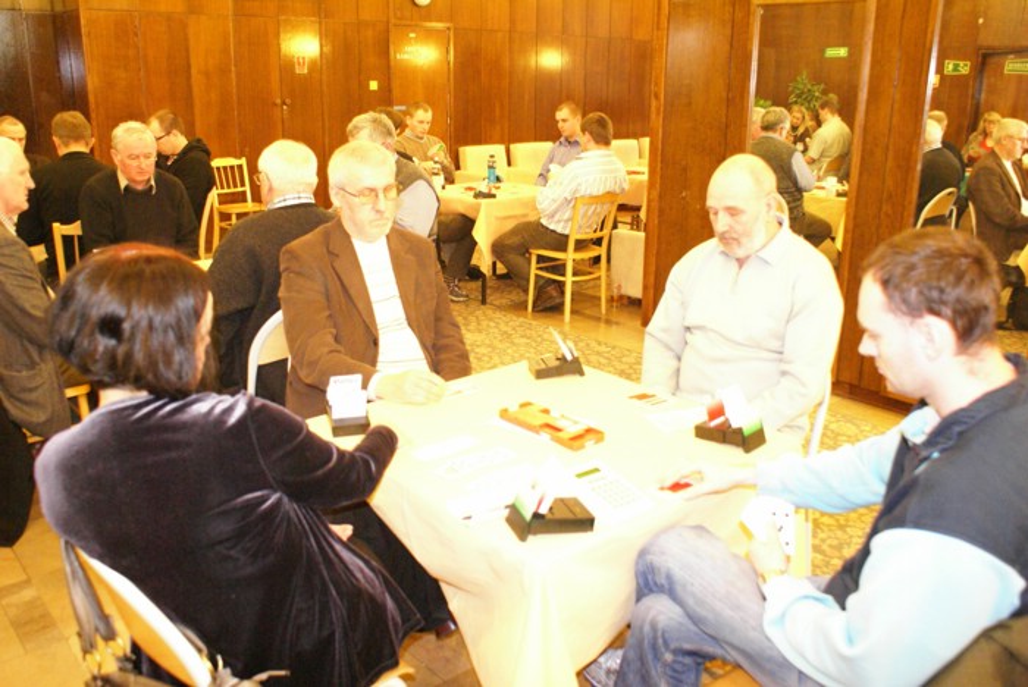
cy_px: 344
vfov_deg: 43.7
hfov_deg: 61.9
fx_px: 857
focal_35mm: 30
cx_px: 514
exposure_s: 1/8
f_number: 4
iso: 1600
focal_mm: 20
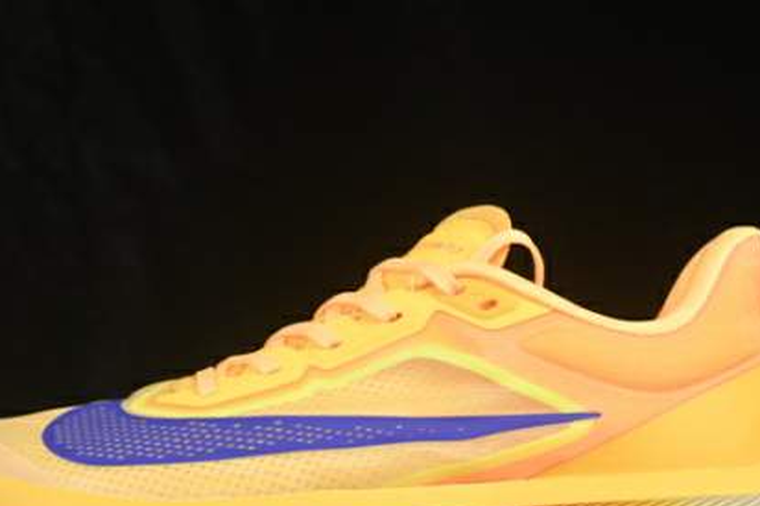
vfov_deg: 10.3
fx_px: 2805
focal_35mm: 133
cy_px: 360
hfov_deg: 15.4
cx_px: 376
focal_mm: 50
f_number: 8
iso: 160
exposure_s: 1/80
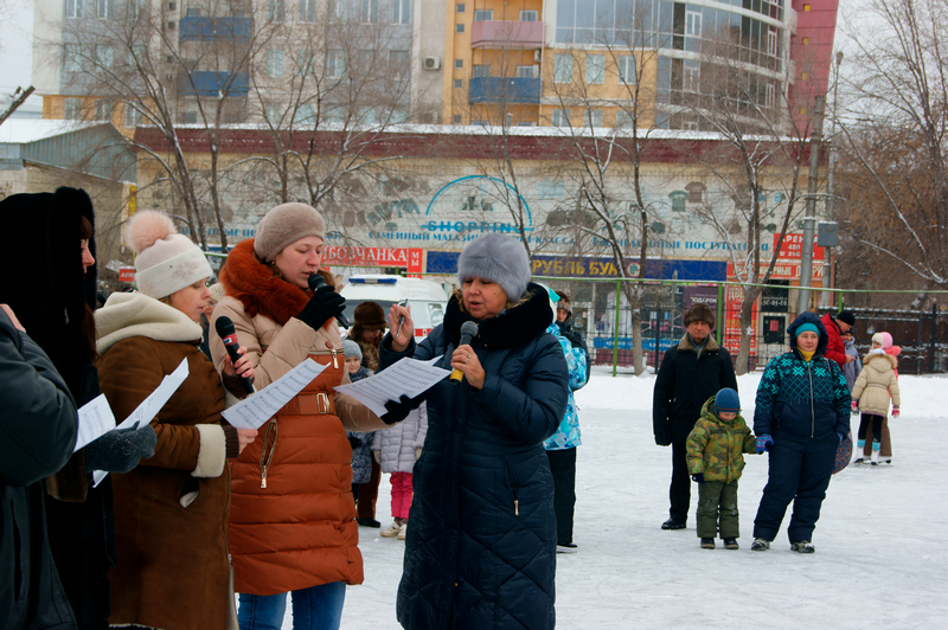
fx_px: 1973
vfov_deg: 18.2
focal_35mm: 75
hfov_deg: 27.0
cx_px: 474
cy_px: 315
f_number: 8
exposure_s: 1/100
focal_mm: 50
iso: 100
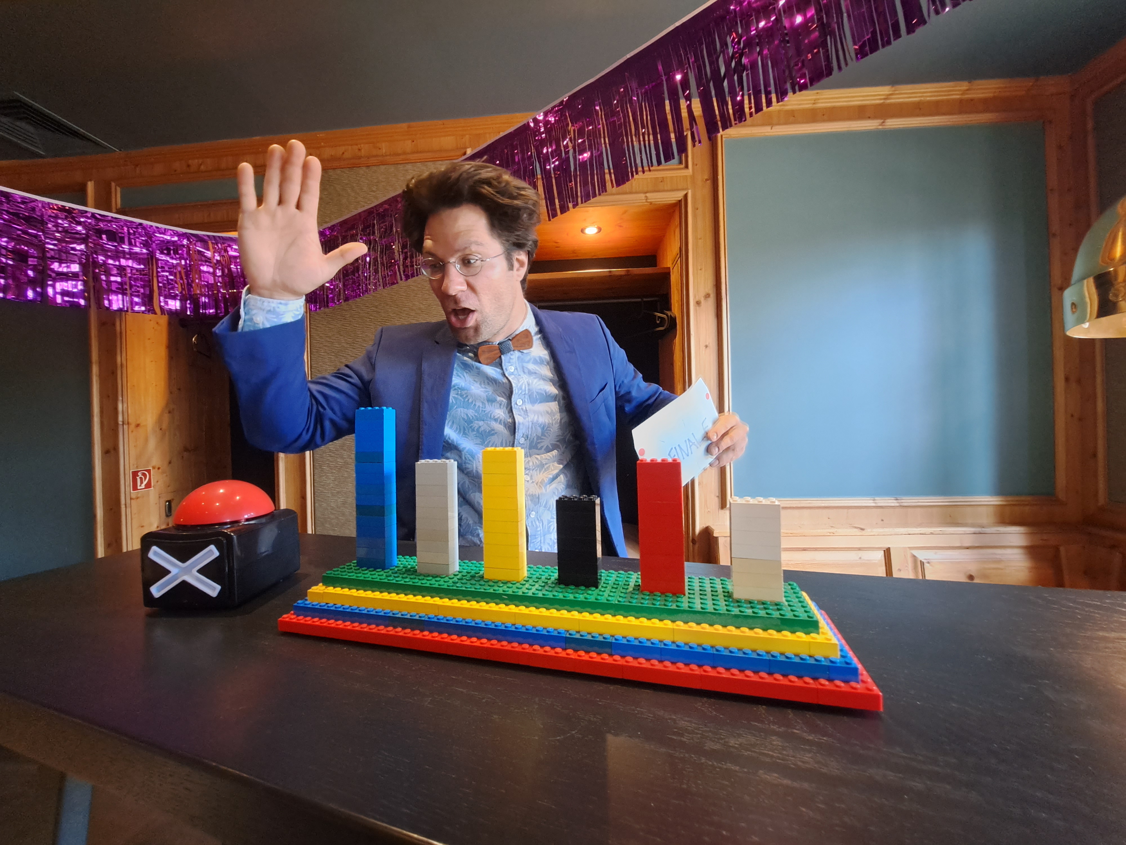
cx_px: 563
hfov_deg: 106.2
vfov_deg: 89.9
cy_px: 422
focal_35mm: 13
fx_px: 423
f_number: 2.2
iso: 400
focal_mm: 1.74
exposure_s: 1/25
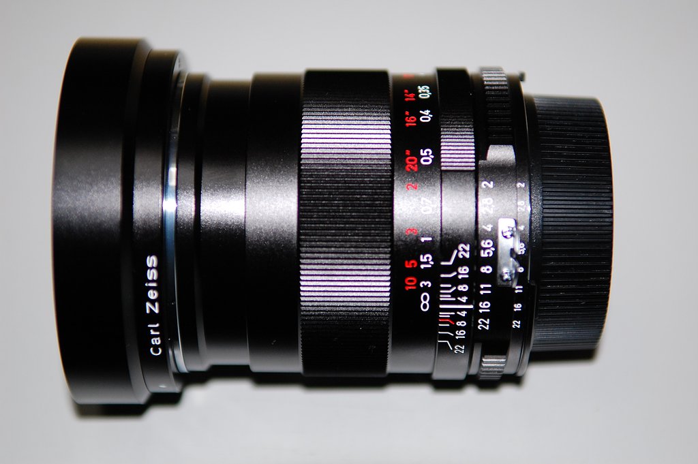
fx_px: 1598
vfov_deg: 16.5
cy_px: 232
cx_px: 349
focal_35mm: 82
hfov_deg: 24.6
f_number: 2.8
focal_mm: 55
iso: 400
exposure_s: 1/500
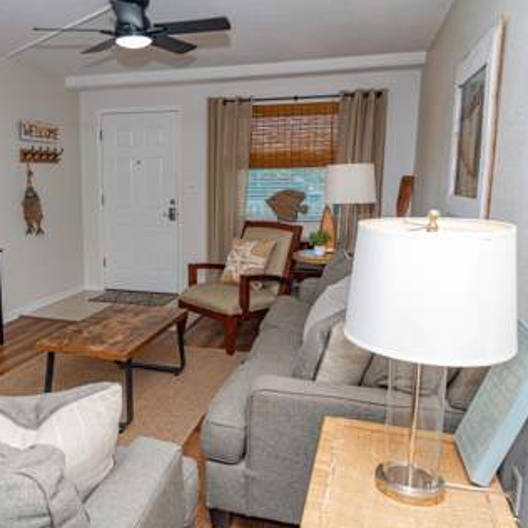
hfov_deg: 51.4
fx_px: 535
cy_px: 266
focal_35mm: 31
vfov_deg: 52.5
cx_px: 170
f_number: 7.1
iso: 400
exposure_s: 1/125
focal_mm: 24
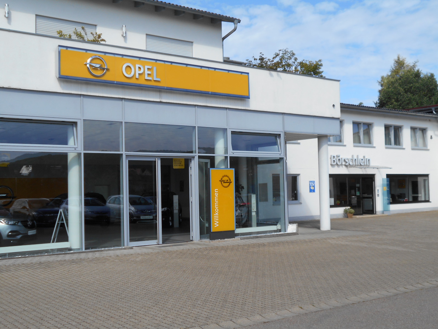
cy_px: 164
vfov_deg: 32.9
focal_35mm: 44
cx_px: 219
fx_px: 557
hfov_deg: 42.9
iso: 80
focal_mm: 7.7
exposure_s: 1/640
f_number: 4.2
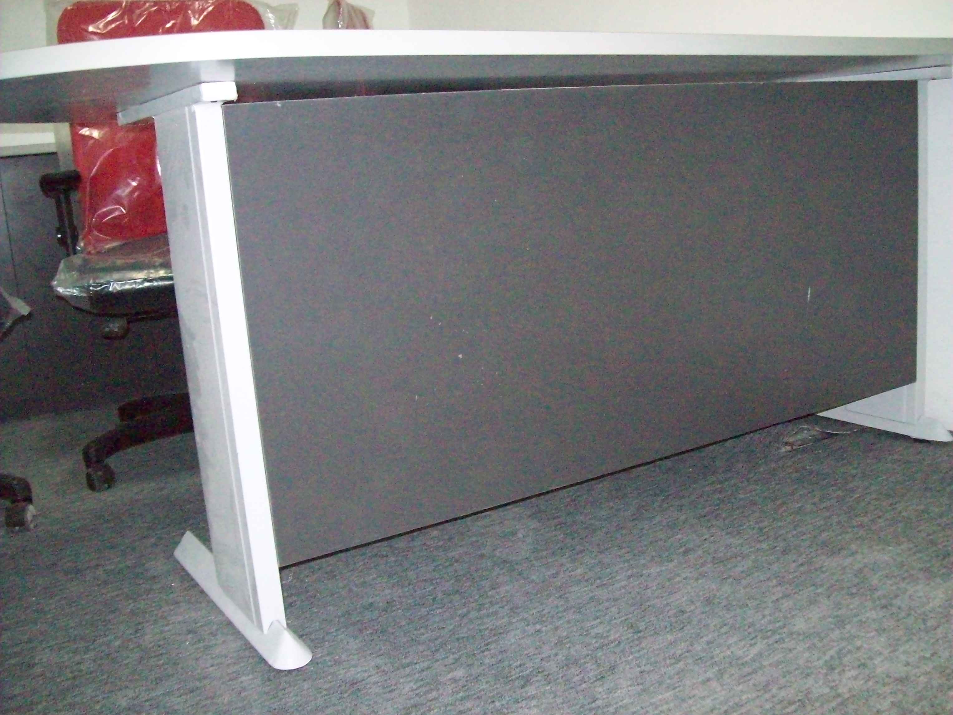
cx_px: 476
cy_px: 358
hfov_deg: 51.4
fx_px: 991
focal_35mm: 36
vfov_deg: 39.7
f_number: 2.7
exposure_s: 1/128
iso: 800
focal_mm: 6
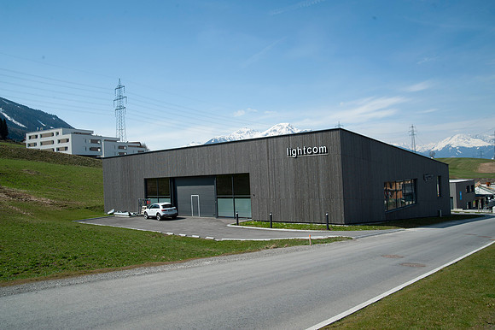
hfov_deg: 65.5
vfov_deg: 46.4
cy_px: 165
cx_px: 248
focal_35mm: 28
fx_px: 385
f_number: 11
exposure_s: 1/500
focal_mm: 28
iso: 200
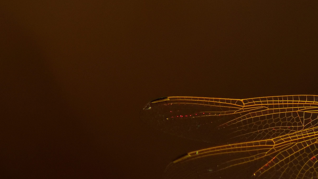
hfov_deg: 1.9
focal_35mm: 1167
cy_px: 114
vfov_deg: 1.0
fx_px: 9839
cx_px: 380
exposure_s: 1/800
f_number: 5.6
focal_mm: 300
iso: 800
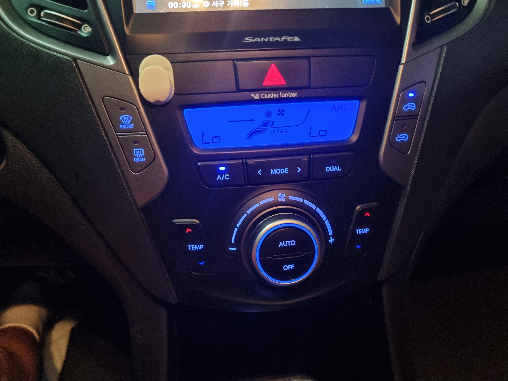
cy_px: 190
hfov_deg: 67.3
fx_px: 382
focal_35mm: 26
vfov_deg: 53.1
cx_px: 254
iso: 800
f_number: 1.8
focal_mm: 5.4
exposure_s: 1/24
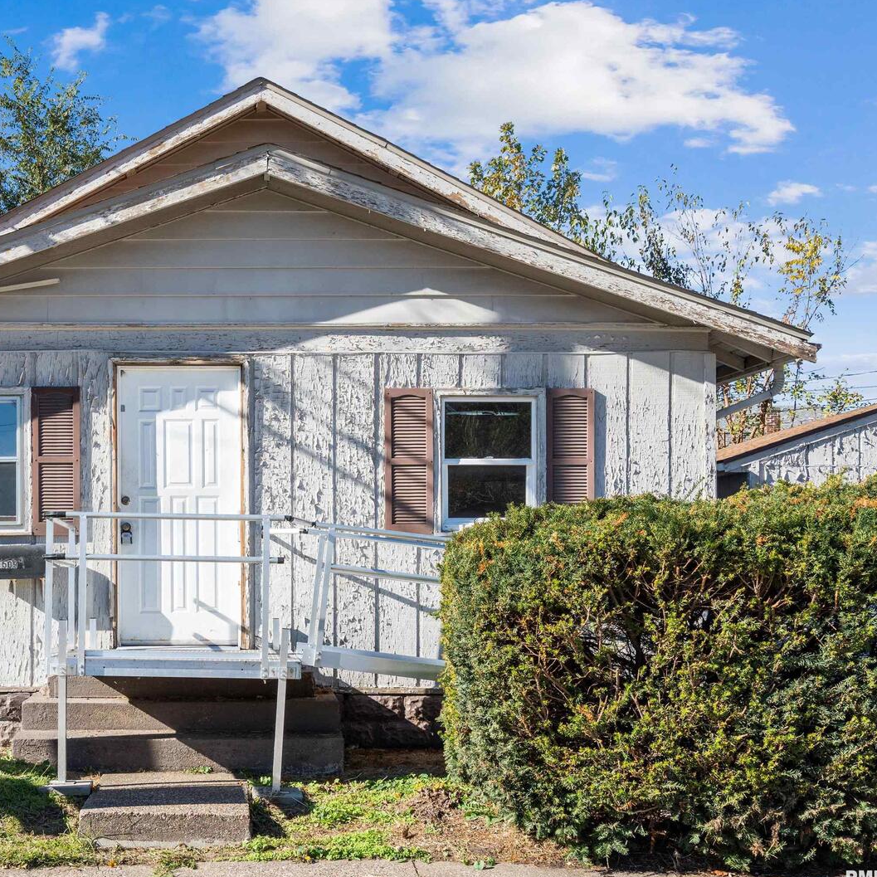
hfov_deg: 38.4
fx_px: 1233
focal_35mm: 43
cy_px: 445
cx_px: 241
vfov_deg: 39.2
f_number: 9
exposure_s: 1/640
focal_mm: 33
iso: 400
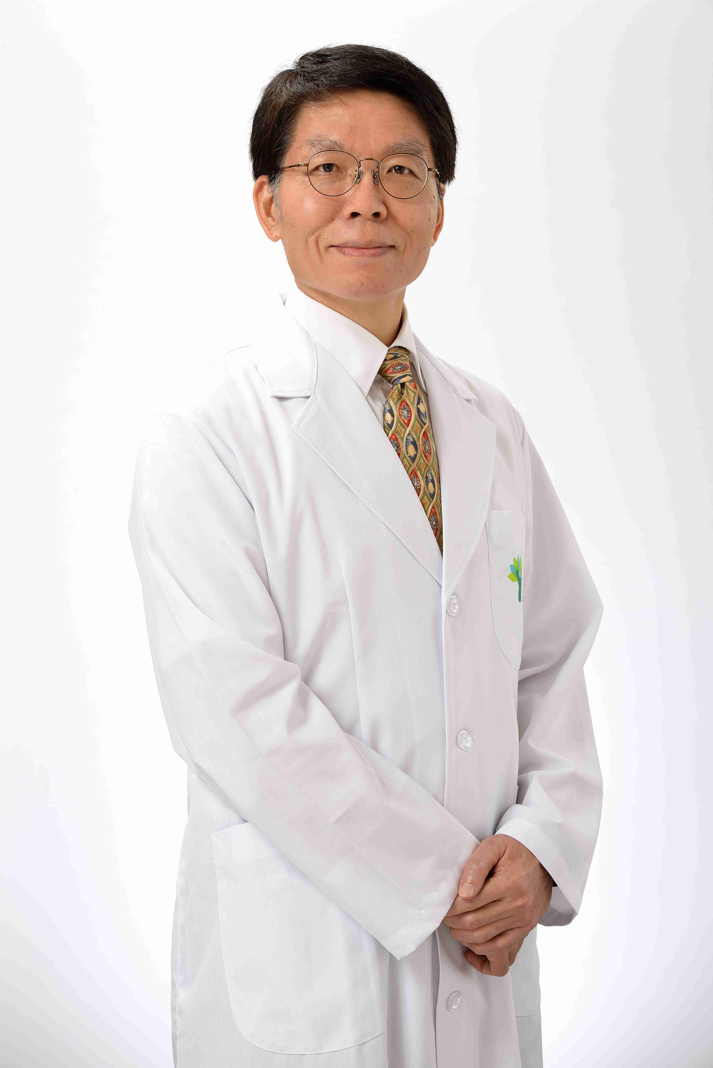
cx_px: 356
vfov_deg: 22.6
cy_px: 534
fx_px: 2672
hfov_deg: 15.2
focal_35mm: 90
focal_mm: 90
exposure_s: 1/125
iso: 125
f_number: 11
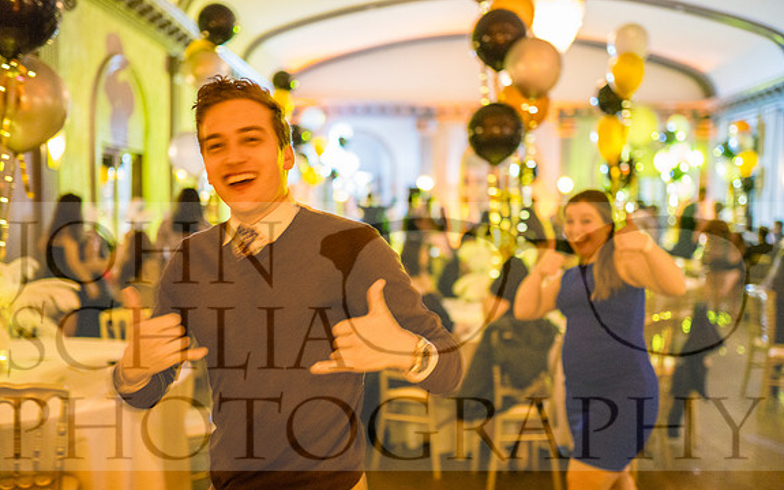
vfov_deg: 35.3
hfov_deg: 54.0
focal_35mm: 36
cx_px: 390
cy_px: 263
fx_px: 769
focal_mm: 35
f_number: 1.4
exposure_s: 1/50
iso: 5000
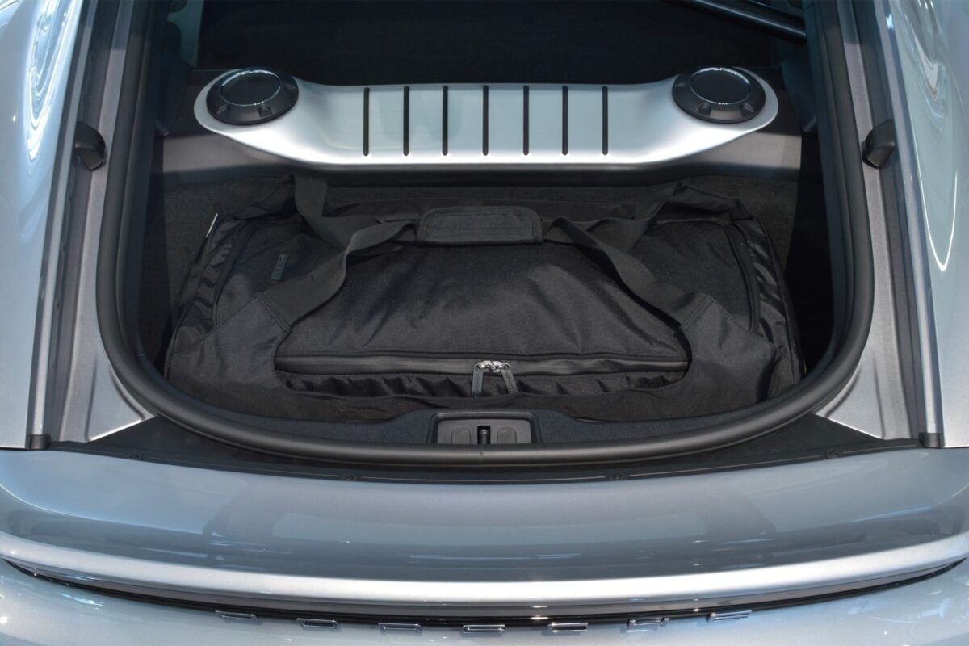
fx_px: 969
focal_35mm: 36
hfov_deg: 53.1
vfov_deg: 36.9
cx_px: 484
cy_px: 323
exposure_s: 1/1.6
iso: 400
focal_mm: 24
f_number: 11
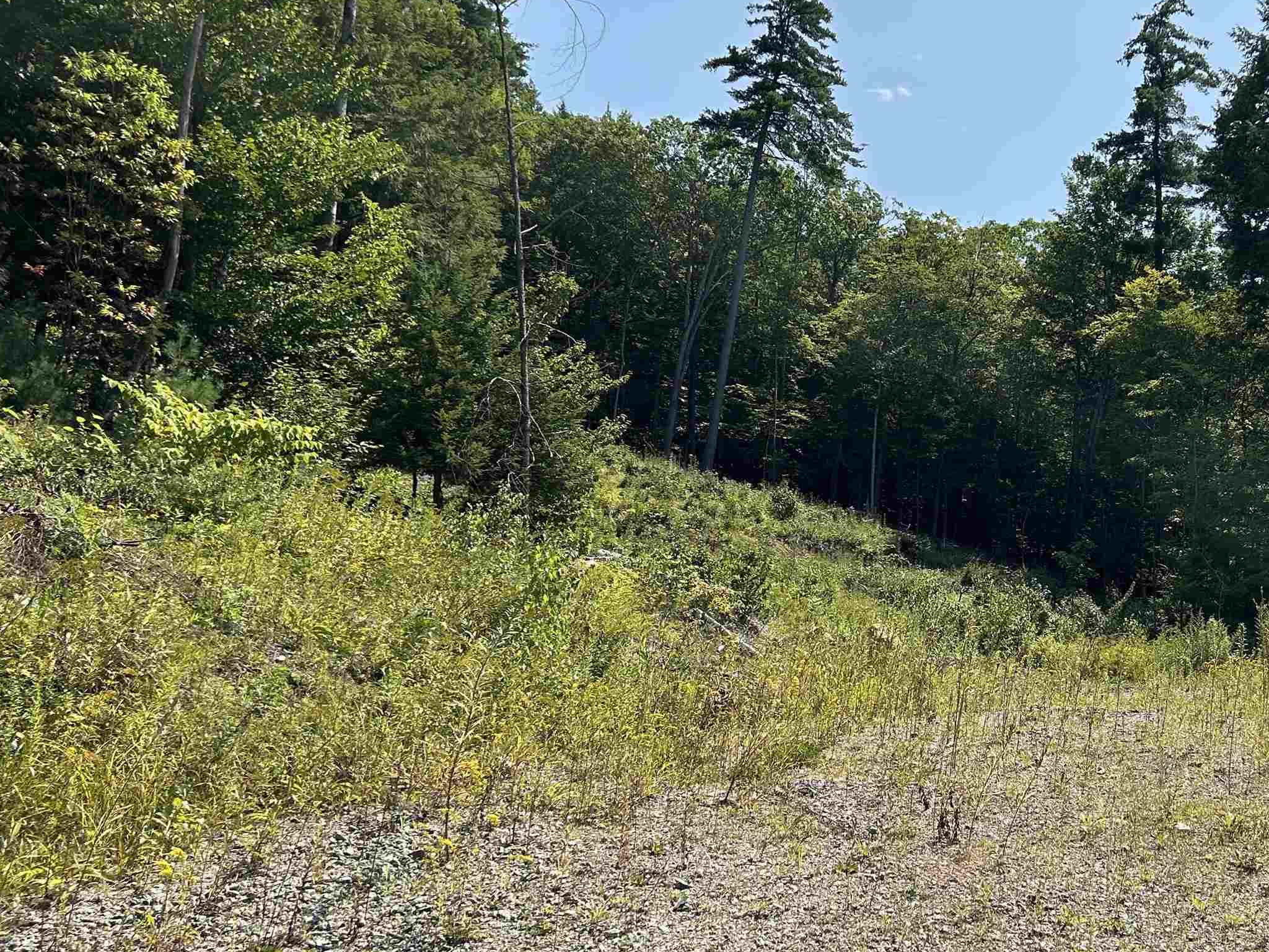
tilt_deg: +7.7
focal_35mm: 39
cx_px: 937
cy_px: 439
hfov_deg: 46.3
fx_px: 1430
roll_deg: +1.8
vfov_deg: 36.8
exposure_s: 1/3831
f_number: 1.5
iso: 50
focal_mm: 5.7
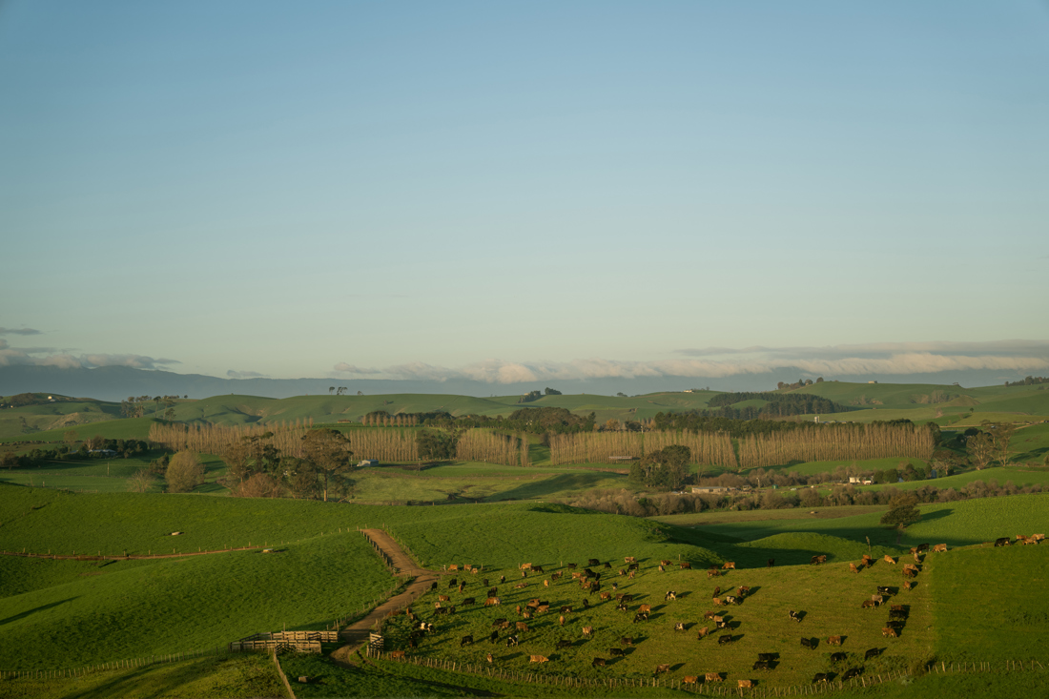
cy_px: 350
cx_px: 524
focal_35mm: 70
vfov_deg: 19.5
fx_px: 2039
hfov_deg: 28.8
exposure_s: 1/400
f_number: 2.8
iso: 200
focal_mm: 70
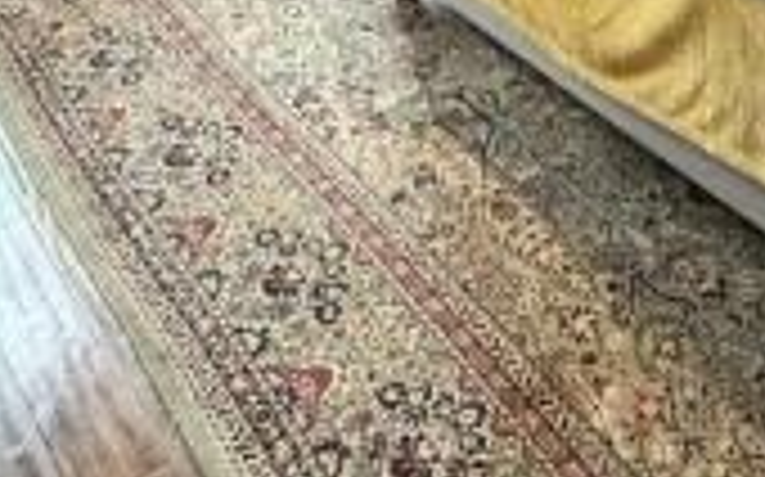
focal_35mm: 51
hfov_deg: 37.6
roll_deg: -0.3
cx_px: 650
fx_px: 1063
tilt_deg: -18.7
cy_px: -263
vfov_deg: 20.9
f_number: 2.2
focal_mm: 2.22
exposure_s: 1/60
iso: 400
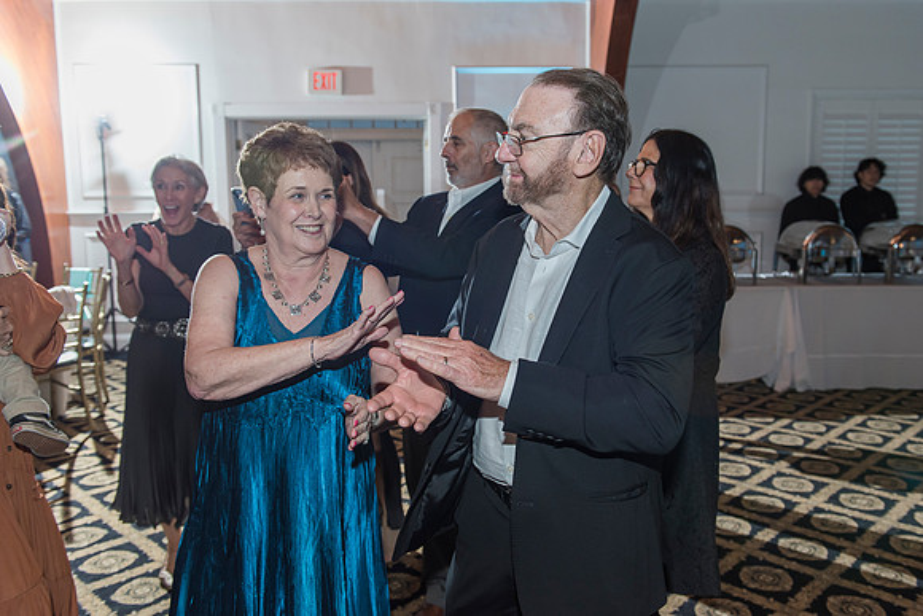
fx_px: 778
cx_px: 500
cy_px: 282
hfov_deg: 61.2
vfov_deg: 43.1
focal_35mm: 30
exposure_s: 1/125
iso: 500
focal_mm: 28
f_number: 4
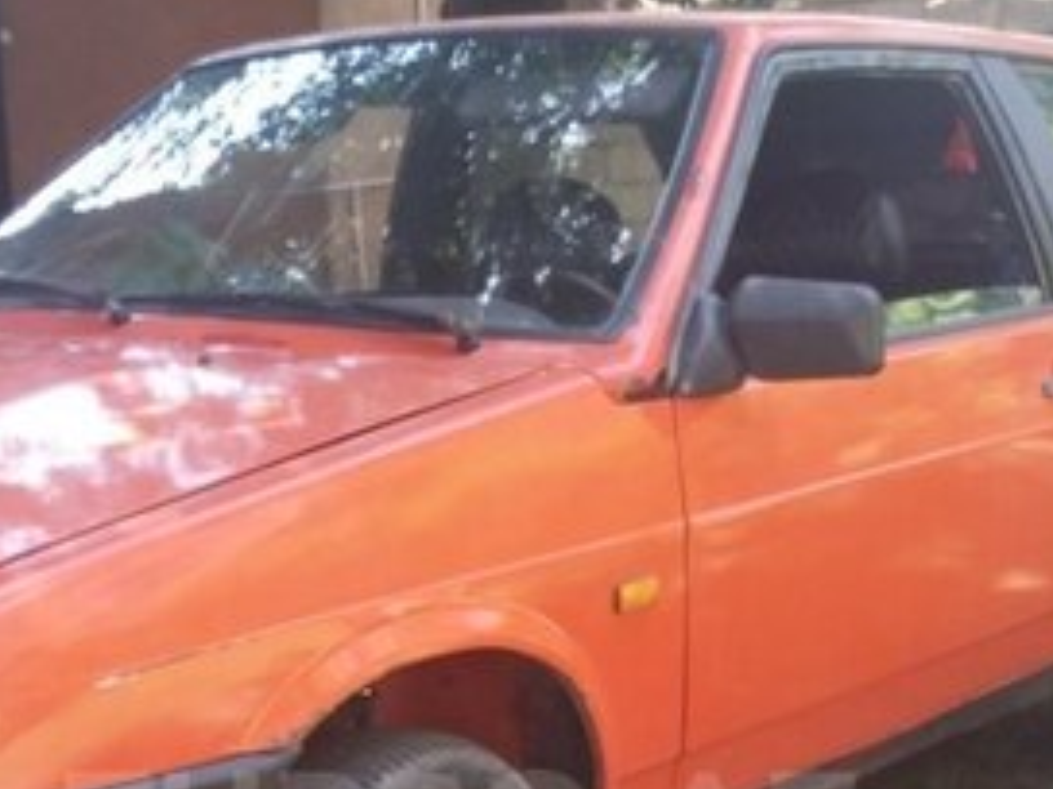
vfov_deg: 20.7
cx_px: 461
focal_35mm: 68
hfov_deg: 28.5
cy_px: 830
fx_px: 2069
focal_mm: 3.7
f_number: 1.9
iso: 80
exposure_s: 1/100
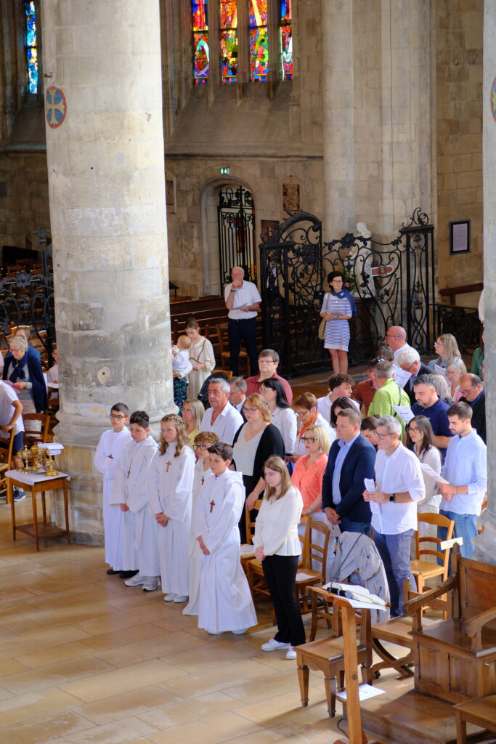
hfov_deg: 16.5
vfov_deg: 24.5
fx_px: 1715
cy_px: 372
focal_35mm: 83
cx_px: 248
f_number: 4
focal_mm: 55
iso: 800
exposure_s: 1/40
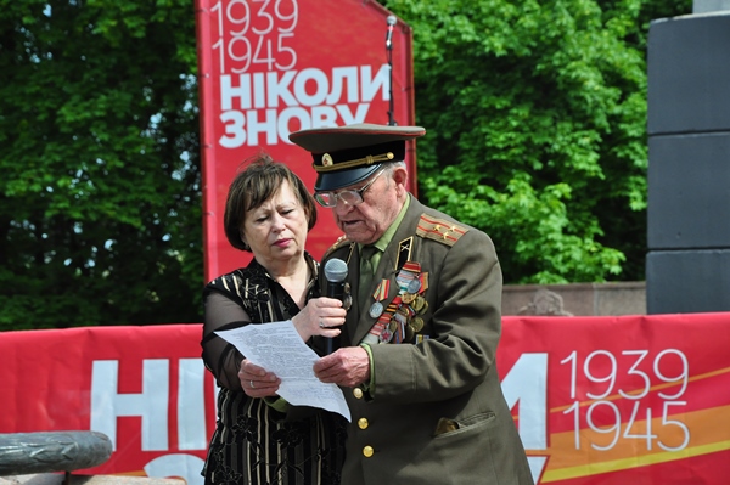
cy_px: 242
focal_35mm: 158
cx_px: 365
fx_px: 3191
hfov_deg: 13.1
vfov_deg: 8.7
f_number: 10
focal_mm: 105
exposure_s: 1/800
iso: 800
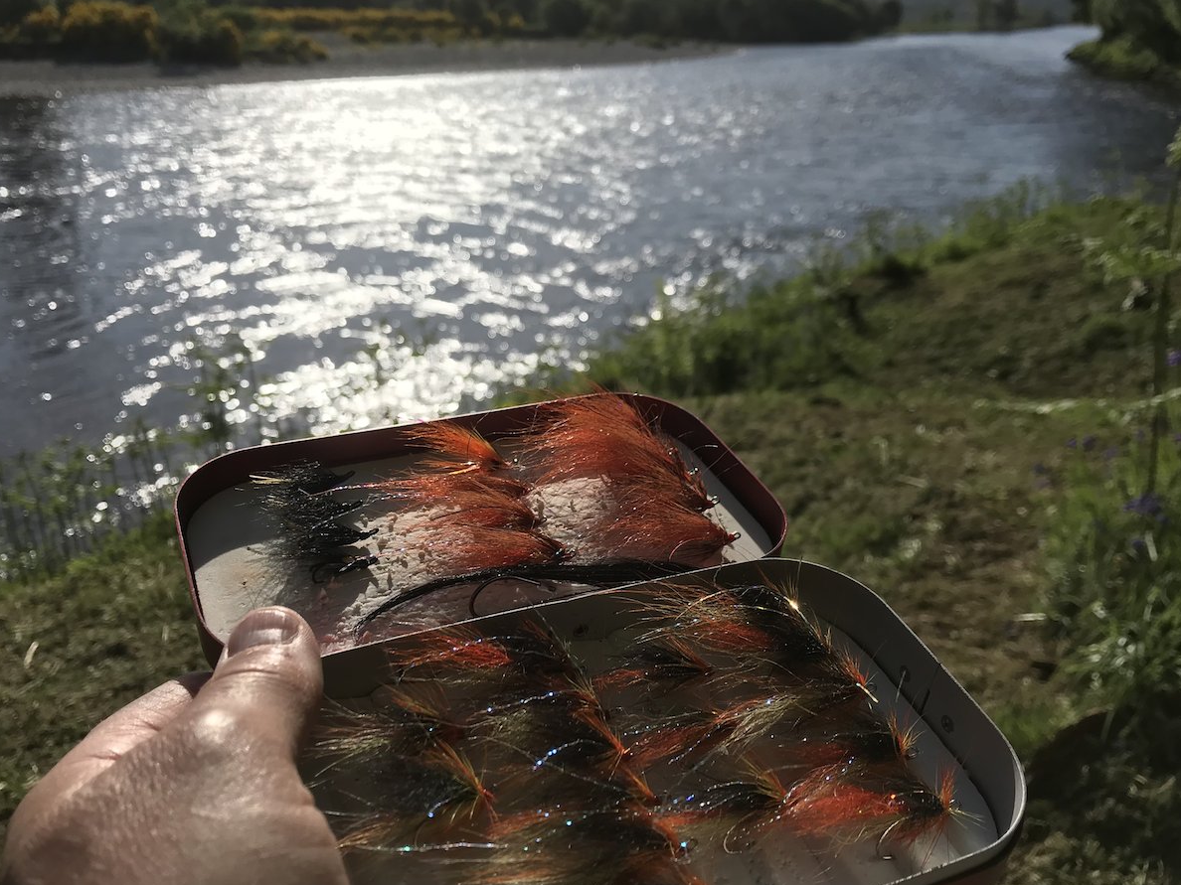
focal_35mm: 33
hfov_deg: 55.3
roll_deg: -0.2
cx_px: 547
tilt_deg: -21.5
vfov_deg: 42.9
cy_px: 458
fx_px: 1126
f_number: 1.8
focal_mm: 3.99
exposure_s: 1/4566
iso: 20
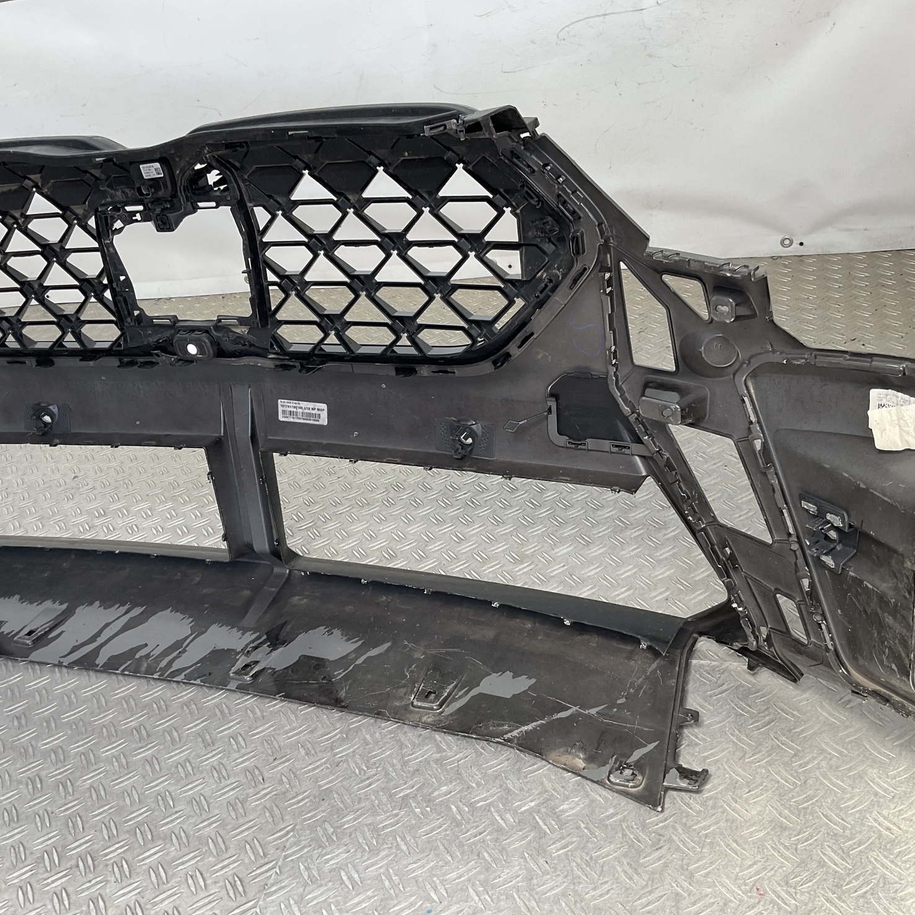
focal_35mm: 35
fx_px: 1047
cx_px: 436
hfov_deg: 47.2
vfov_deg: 47.2
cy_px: 468
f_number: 1.8
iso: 16
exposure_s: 1/107
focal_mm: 3
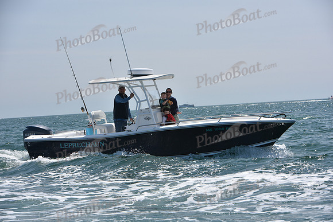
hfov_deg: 20.4
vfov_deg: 13.7
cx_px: 166
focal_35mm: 100
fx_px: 925
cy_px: 111
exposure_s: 1/800
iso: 320
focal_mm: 100
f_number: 6.3
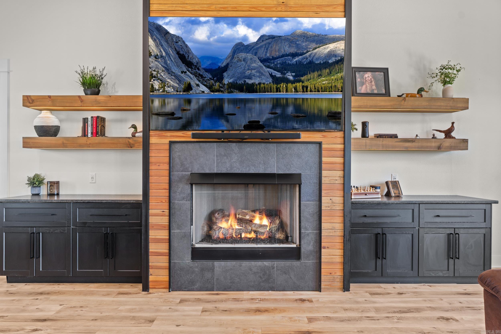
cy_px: 167
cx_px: 250
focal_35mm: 22
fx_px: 303
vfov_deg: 57.8
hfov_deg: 79.2
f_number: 9
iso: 200
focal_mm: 14.5
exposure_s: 1.6
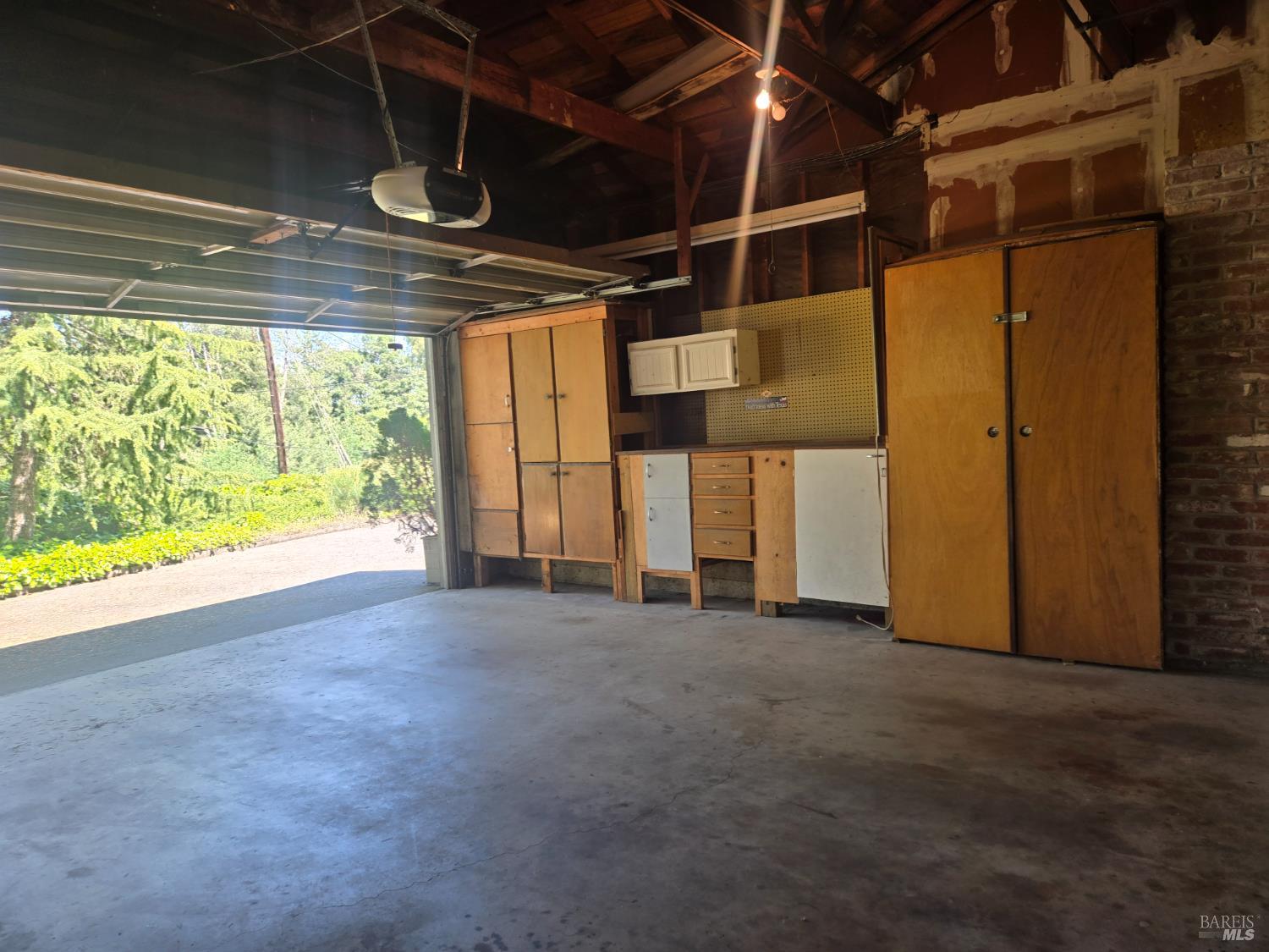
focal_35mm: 23
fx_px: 843
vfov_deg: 58.9
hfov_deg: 73.9
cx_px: 634
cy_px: 476
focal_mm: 5.4
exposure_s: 1/120
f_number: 1.8
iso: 40
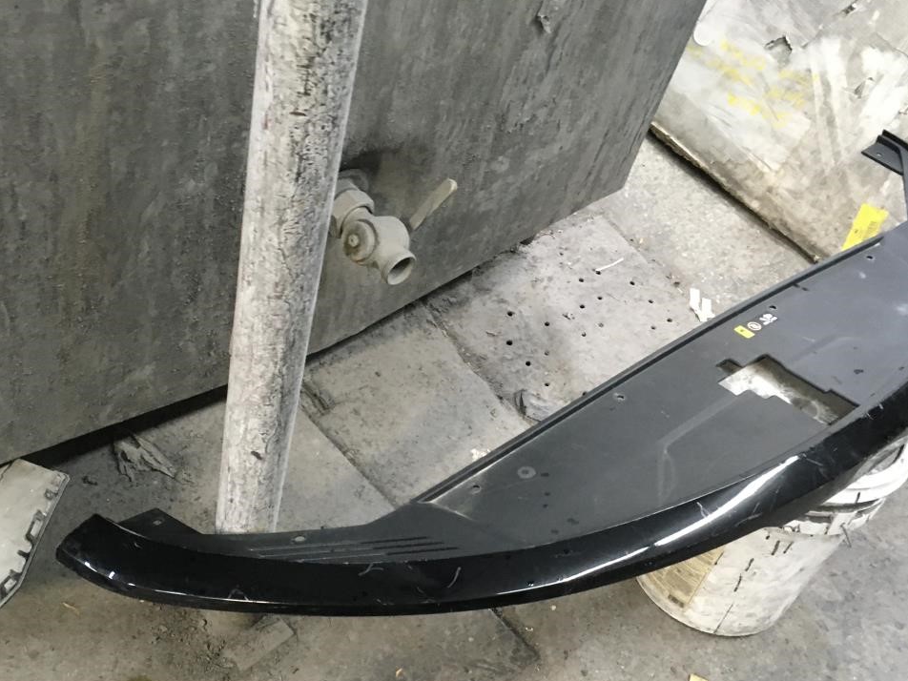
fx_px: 1023
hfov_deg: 47.8
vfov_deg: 36.5
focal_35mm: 39
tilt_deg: -49.9
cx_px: 426
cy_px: 451
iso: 200
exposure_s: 1/24
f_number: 2.2
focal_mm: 4.15
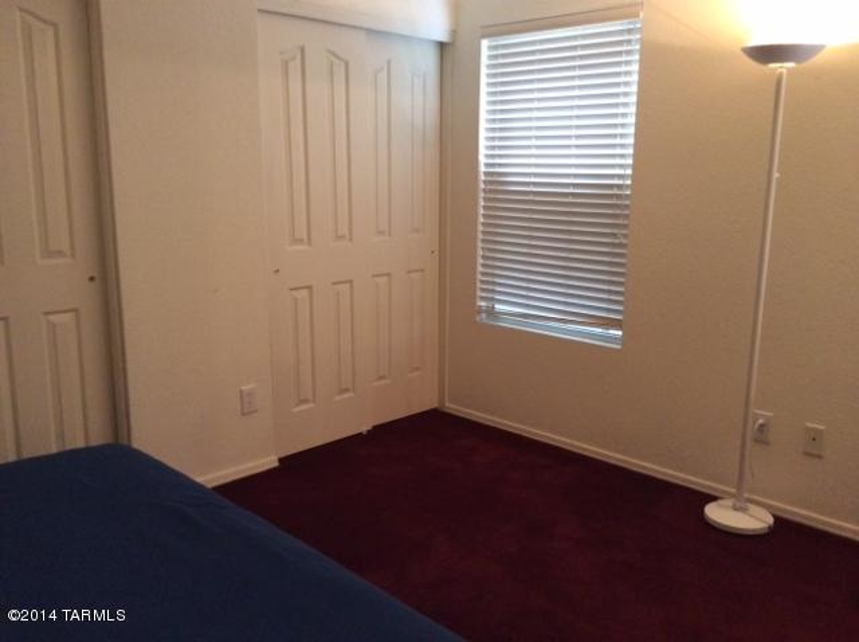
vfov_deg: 42.8
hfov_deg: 55.4
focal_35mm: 33
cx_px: 430
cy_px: 321
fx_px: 818
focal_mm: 3.3
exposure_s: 1/24
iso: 200
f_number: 2.4
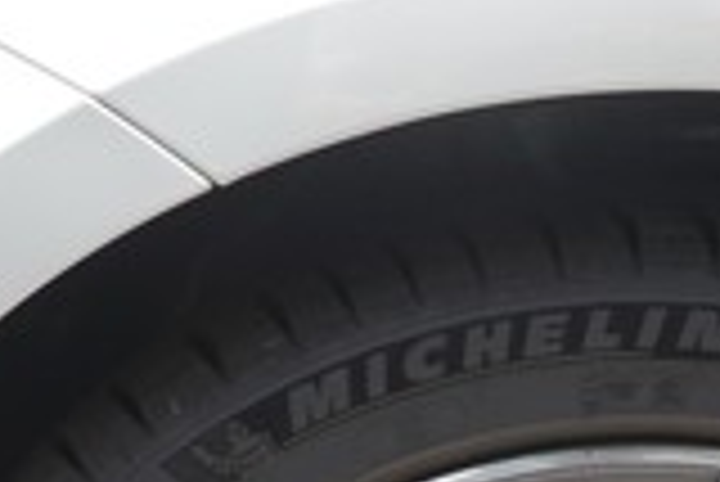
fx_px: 3323
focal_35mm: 166
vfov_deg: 8.1
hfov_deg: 12.3
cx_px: 644
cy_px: 811
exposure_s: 1/250
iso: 100
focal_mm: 37
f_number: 4.5
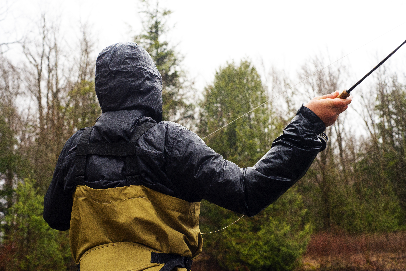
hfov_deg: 39.6
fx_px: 564
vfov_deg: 27.0
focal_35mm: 50
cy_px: 136
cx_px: 203
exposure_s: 1/200
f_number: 7.1
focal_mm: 50
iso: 1250
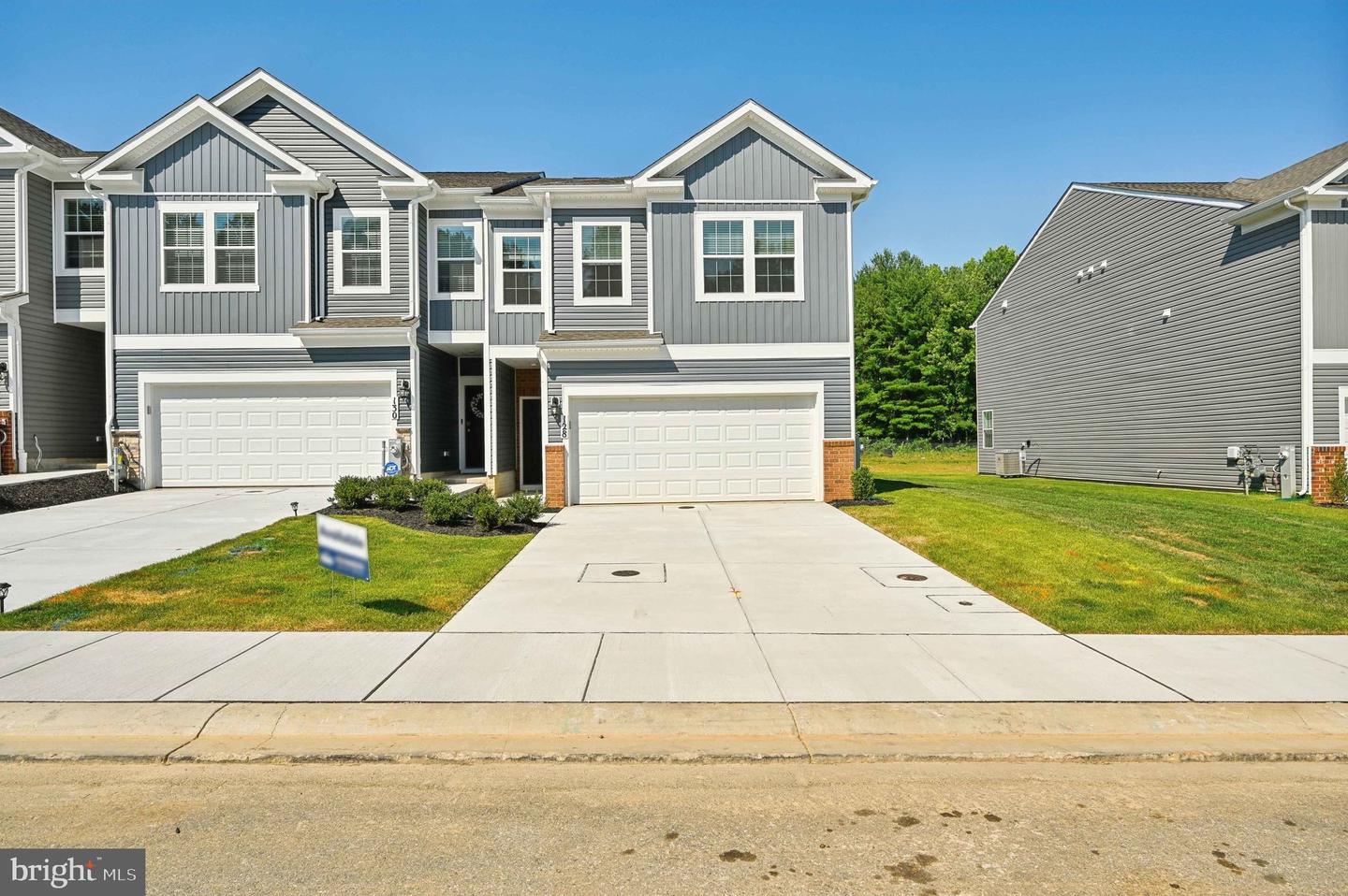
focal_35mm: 20
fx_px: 730
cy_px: 448
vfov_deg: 63.1
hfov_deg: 85.5
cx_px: 674
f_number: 8
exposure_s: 1/800
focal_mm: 19.5
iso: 100
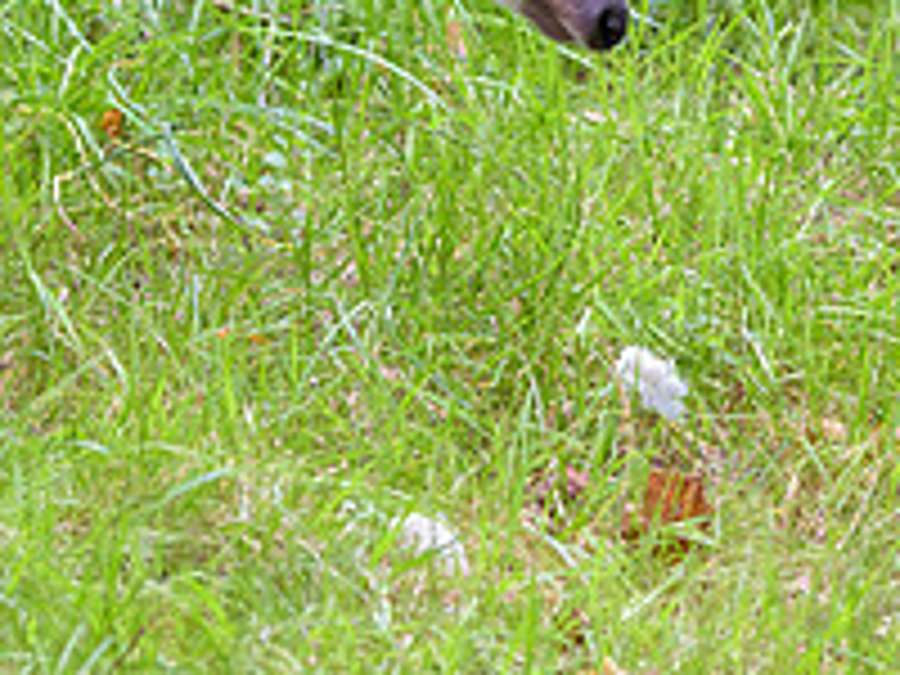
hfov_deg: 3.2
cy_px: 25
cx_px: 141
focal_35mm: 617
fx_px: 16042
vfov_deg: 2.4
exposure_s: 1/160
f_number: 5
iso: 2500
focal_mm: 175
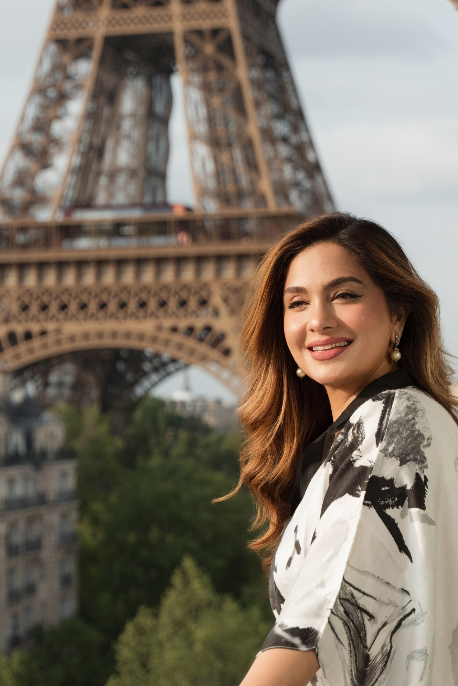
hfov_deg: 17.0
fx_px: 1527
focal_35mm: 80
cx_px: 327
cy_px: 484
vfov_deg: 25.2
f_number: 3.5
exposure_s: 1/2000
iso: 250
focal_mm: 46
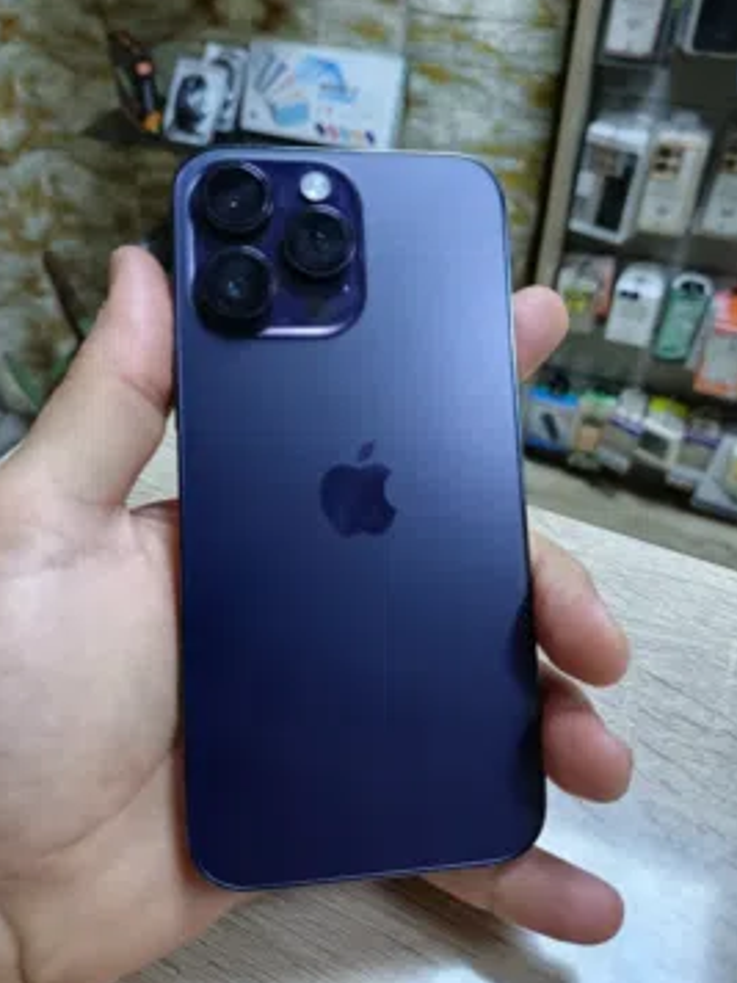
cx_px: 356
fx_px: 766
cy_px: 483
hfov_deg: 51.3
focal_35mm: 27
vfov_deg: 65.3
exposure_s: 1/100
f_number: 1.75
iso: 1090
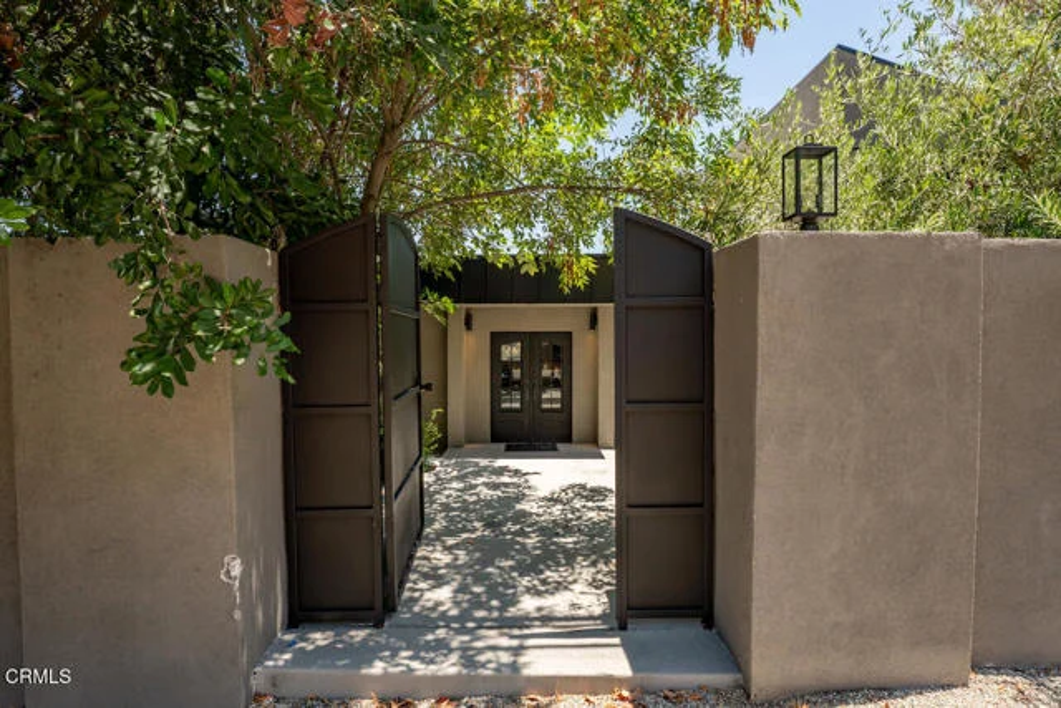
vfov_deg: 68.6
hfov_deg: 91.3
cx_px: 530
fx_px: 519
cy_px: 354
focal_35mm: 18
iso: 640
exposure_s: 1/320
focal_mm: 17.6
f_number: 13
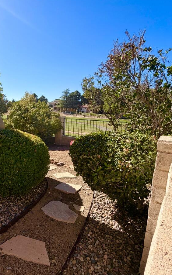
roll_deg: -1.6
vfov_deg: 82.3
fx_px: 158
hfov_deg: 55.5
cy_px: 132
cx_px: 52
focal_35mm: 21
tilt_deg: -8.6
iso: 32
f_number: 2.2
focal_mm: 2.22
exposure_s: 1/770
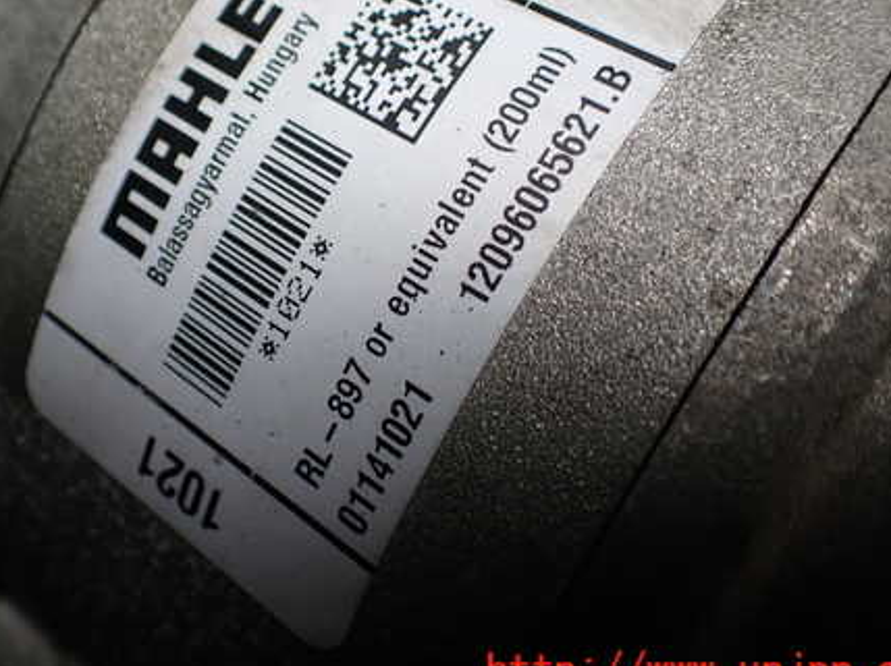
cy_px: 232
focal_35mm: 42
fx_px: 1080
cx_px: 332
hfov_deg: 44.4
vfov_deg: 34.0
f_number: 2.3
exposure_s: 1/160
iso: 100
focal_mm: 5.4
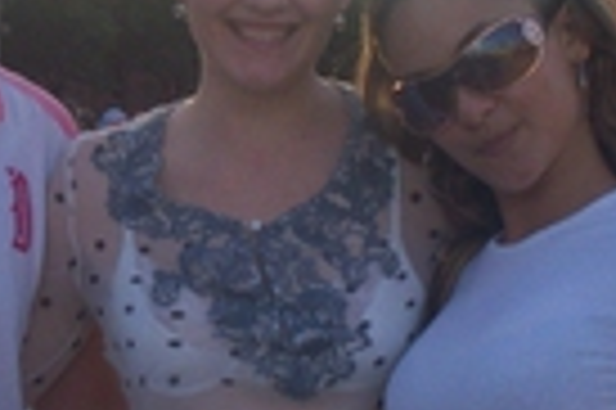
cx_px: 238
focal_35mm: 123
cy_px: 225
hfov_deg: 16.7
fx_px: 2102
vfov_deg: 11.1
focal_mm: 6
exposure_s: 1/228
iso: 100
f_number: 4.5
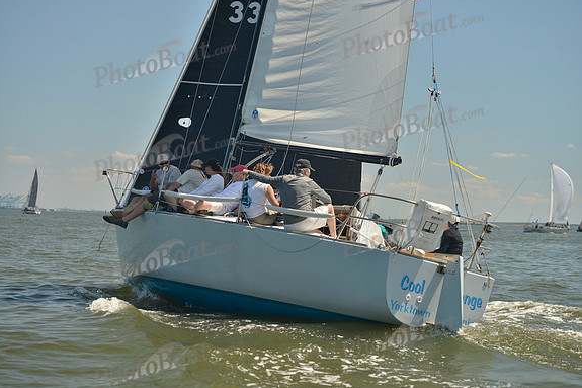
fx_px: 1665
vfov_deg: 13.3
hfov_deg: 19.8
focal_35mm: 103
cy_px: 193
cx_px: 289
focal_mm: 102
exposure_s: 1/1250
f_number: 3.5
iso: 200
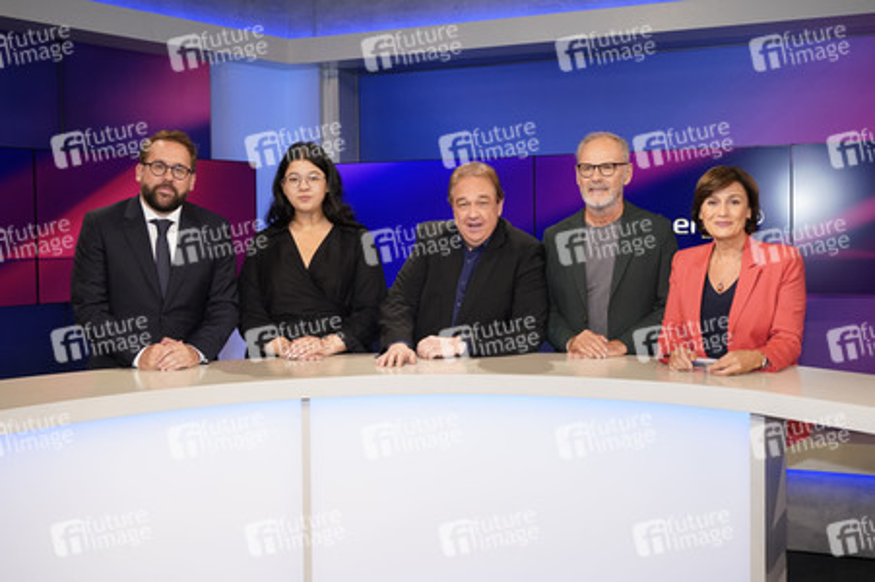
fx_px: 753
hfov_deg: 60.3
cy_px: 291
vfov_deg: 42.3
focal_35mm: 31
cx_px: 438
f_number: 5
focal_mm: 31
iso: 2000
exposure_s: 1/125
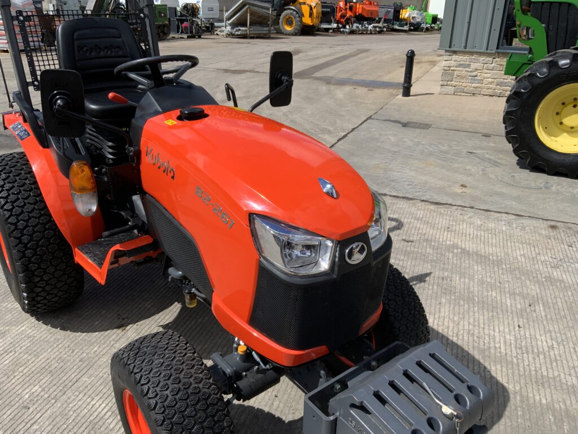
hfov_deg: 61.7
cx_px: 289
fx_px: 484
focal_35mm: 29
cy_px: 217
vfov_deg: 48.2
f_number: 1.8
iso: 16
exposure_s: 1/2058
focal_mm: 3
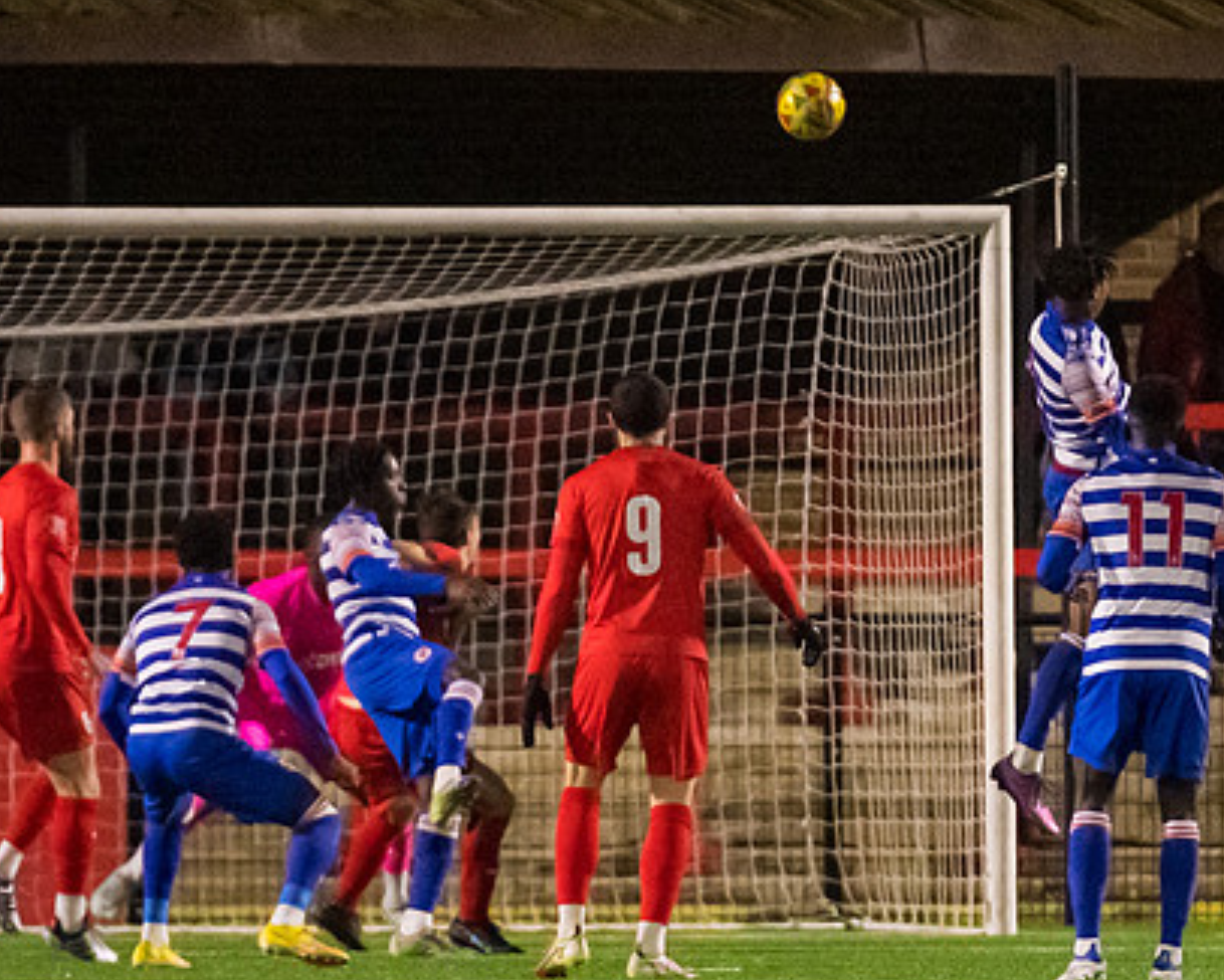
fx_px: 31343
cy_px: 735
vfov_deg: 1.8
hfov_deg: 2.2
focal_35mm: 865
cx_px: 725
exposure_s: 1/1000
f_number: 2.8
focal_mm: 300
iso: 8000
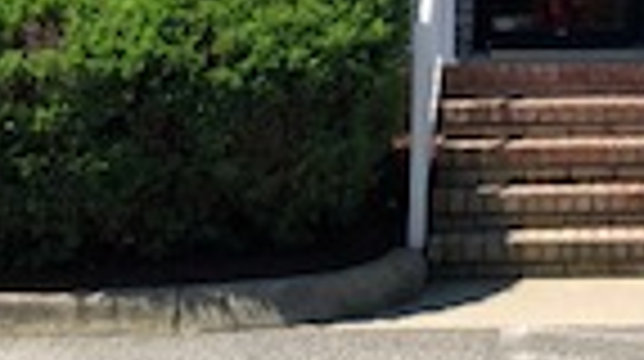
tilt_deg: +8.9
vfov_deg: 8.4
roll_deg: -1.1
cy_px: -369
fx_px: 2336
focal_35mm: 137
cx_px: 707
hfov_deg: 15.3
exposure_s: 1/1279
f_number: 1.8
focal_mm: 3.99
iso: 20
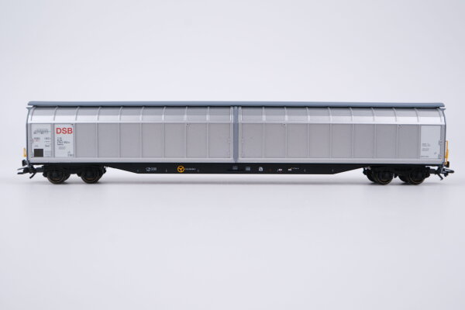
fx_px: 555
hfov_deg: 45.4
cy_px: 155
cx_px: 232
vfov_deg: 31.2
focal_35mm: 43
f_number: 9
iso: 400
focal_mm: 28.9
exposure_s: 1/125
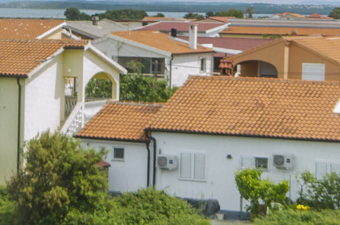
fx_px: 1329
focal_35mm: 141
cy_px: 21
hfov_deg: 14.4
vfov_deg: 9.6
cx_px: 41
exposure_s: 1/100
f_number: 6.3
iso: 125
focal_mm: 20
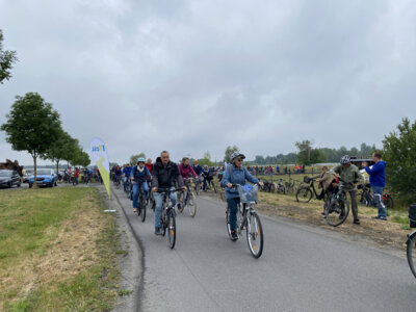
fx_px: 312
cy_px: 156
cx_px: 208
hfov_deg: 67.3
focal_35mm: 26
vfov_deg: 53.1
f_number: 1.8
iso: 32
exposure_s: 1/1996
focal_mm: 4.2
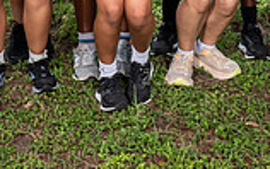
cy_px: -203
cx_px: 108
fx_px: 1024
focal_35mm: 139
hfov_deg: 15.0
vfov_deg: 8.8
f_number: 6.3
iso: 250
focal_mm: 48
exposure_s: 1/400
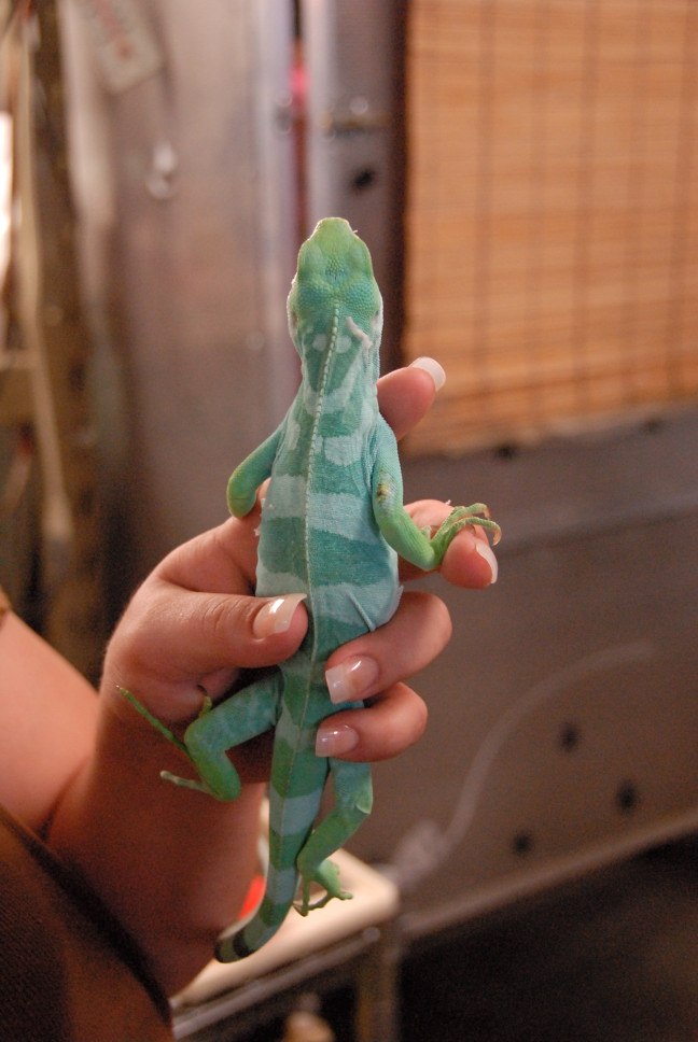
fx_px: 1566
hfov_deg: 25.1
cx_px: 349
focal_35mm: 54
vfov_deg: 36.8
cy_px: 521
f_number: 4.2
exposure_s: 1/80
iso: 1600
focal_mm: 36
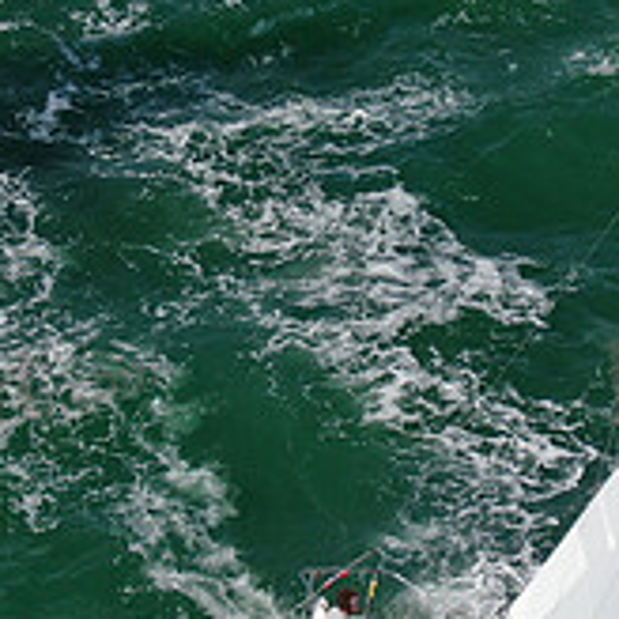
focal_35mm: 150
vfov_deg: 11.6
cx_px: 385
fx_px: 3035
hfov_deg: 11.6
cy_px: 153
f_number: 3.8
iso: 100
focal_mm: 8.6
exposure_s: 1/1250
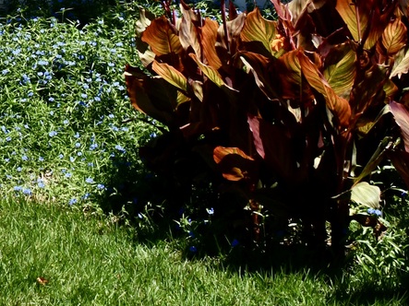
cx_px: -147
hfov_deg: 18.9
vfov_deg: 14.5
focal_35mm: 95
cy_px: -151
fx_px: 1122
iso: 1000
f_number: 16
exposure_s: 1/1000
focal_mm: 18
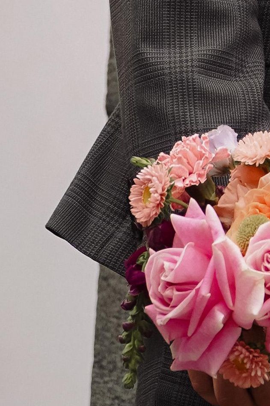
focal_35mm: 292
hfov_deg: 4.6
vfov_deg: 6.9
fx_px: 3286
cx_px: 534
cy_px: -283
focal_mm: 48
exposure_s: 1/640
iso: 200
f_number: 4
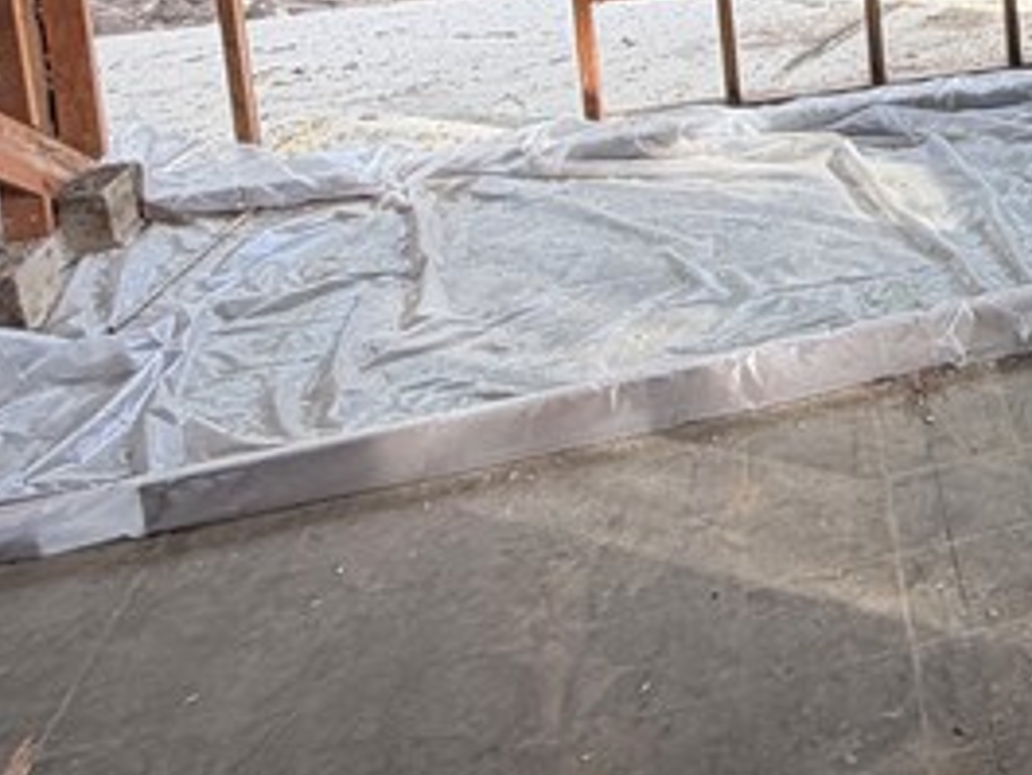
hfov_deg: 29.6
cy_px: -222
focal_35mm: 54
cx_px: 1293
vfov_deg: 23.9
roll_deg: +3.8
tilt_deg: -6.4
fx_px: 1611
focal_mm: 2.22
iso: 50
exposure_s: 1/121
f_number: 2.2
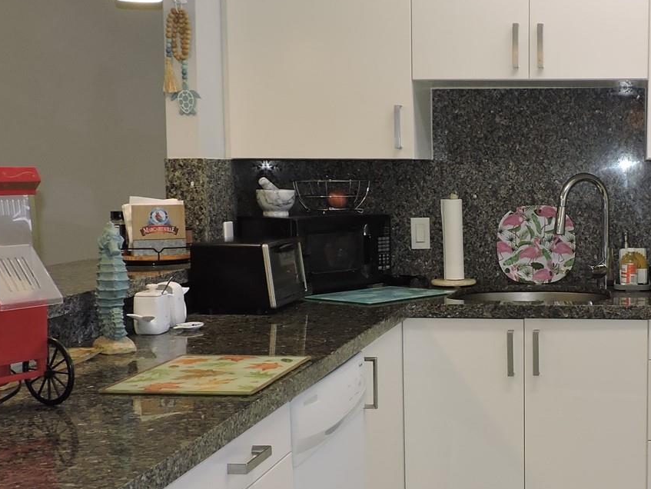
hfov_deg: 32.1
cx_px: 545
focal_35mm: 58
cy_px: 310
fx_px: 1091
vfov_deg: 25.2
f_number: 3
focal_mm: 4.3
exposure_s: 1/40
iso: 110
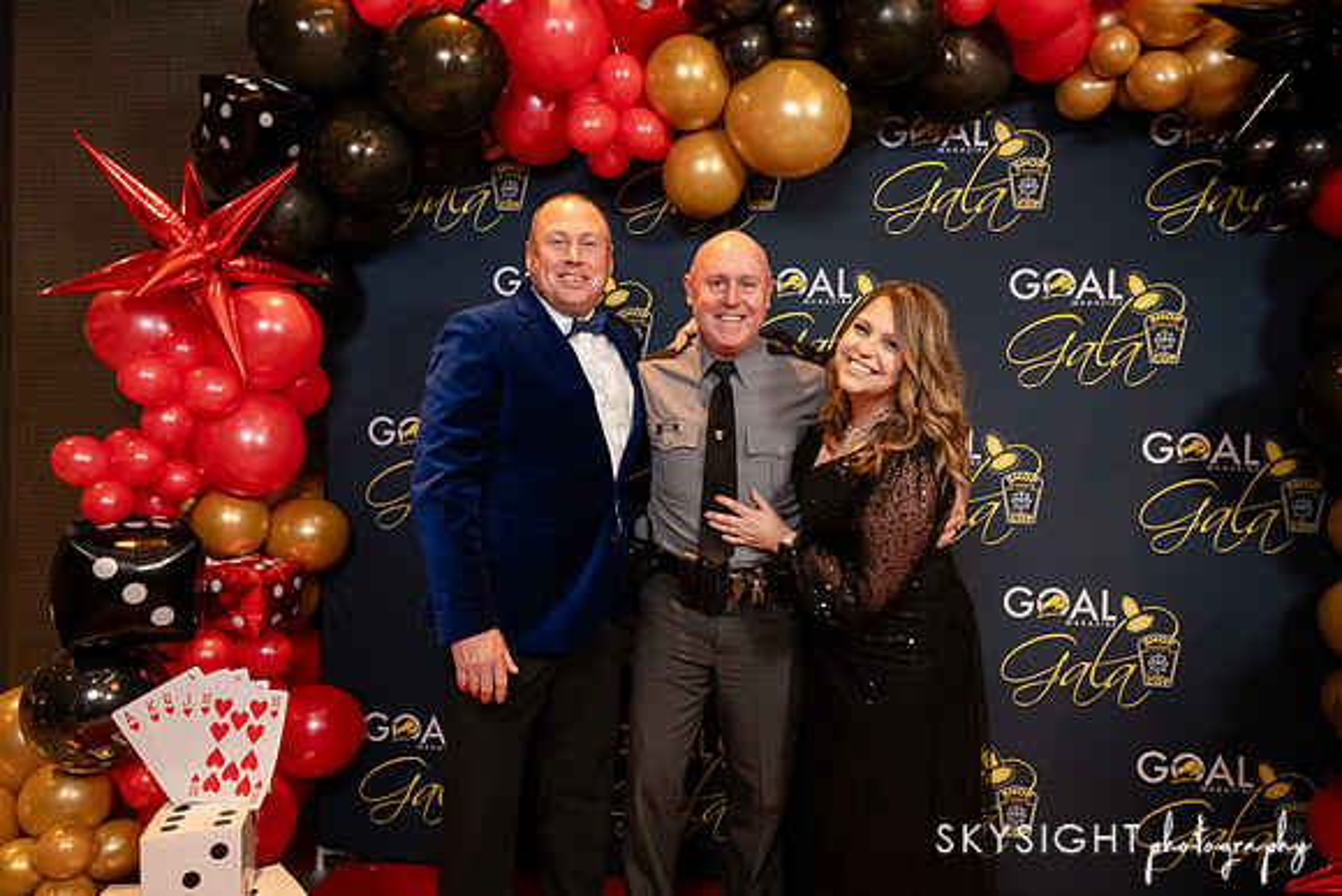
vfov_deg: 52.1
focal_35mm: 25
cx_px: 671
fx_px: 915
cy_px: 448
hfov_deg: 72.5
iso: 3200
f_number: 5.6
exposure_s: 1/125
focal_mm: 24
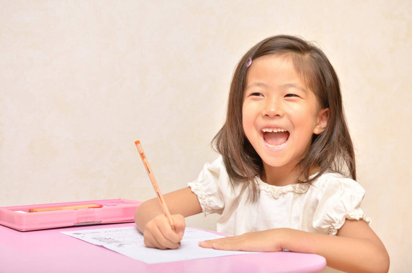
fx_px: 1028
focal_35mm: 90
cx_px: 206
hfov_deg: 22.7
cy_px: 136
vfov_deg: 15.1
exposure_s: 1/320
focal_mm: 60
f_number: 4
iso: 100
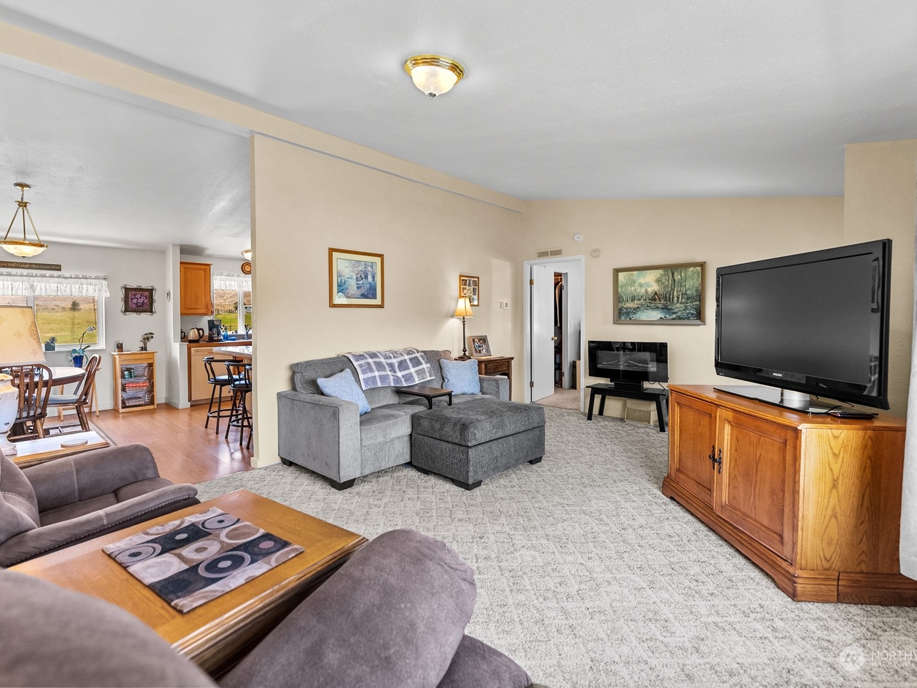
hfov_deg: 94.3
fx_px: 424
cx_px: 421
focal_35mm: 16
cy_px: 325
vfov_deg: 78.0
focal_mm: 14
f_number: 3.2
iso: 320
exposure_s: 1/50
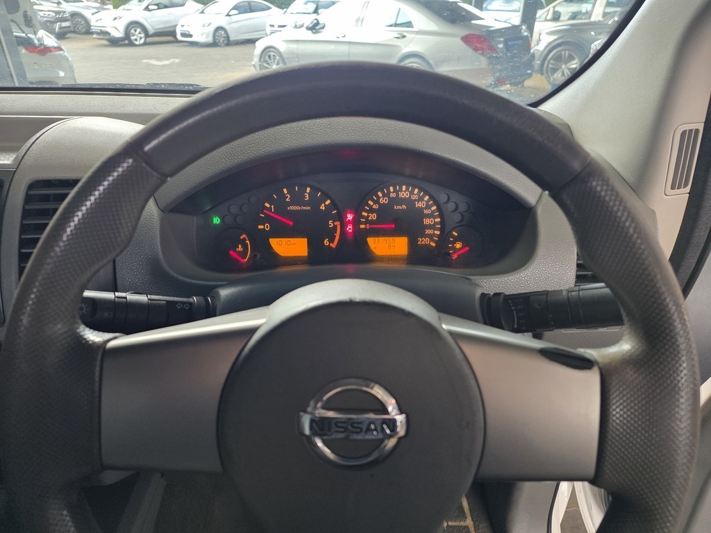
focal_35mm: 23
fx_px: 472
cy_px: 266
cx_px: 356
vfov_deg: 58.9
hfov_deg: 73.9
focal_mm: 6.25
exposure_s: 1/64
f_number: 1.7
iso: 200
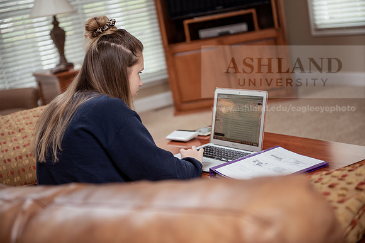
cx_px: 182
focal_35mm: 70
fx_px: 710
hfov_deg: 28.8
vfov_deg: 19.5
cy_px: 122
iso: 800
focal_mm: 70
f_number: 2.8
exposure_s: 1/200
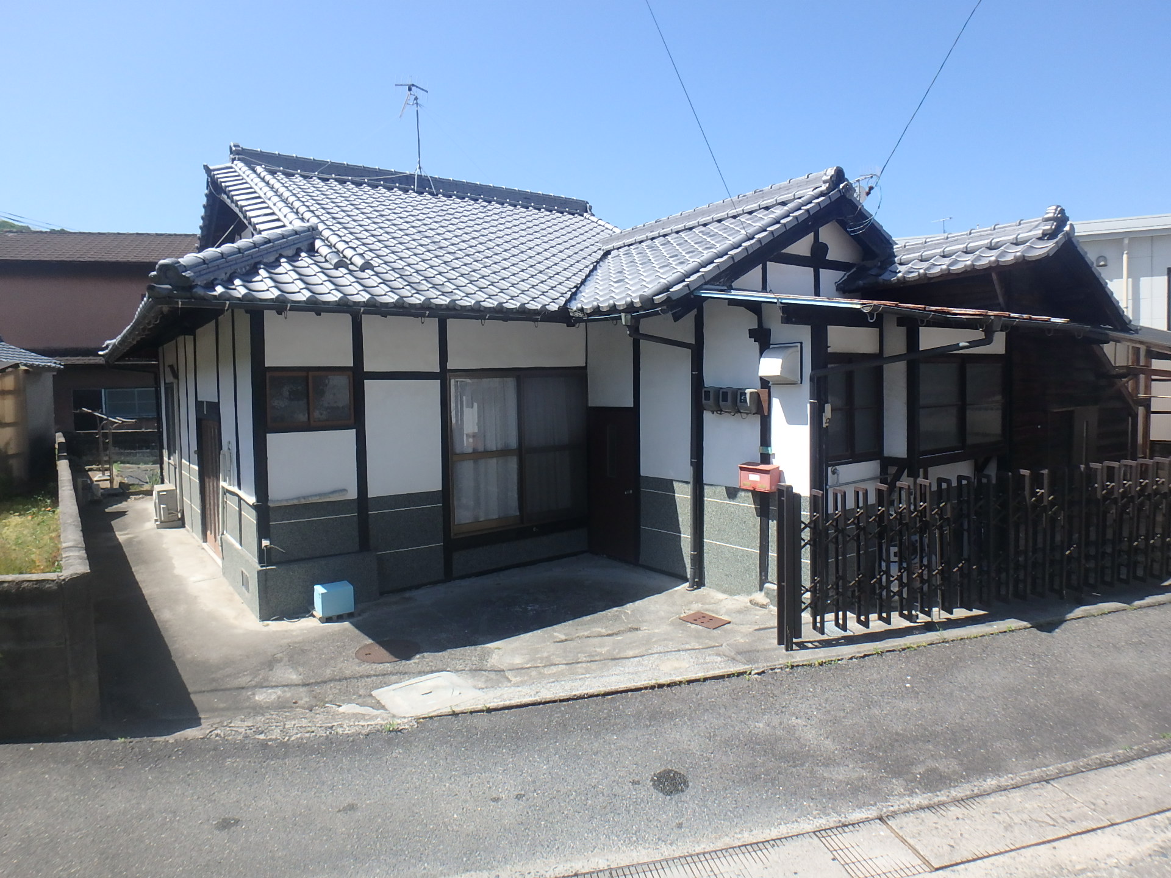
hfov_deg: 79.0
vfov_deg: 63.4
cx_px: 586
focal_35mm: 21
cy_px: 439
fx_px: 710
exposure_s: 1/800
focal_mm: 3.7
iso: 125
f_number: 3.5
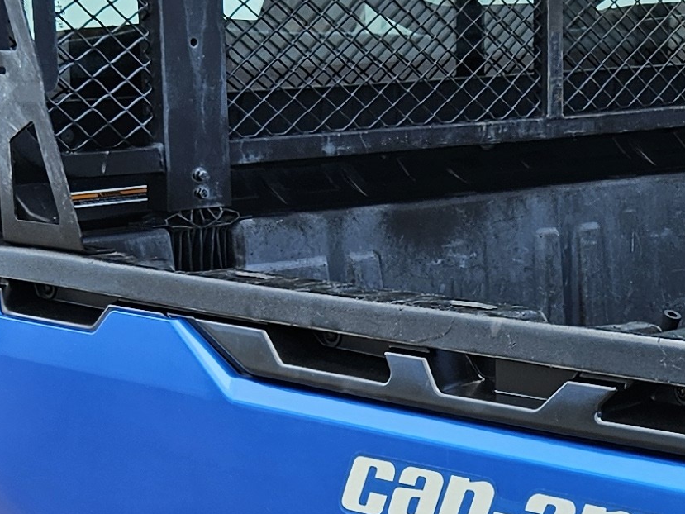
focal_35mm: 111
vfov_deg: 13.2
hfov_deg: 17.7
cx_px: 470
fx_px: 2197
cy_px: 512
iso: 25
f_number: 1.8
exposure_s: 1/382
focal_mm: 5.4
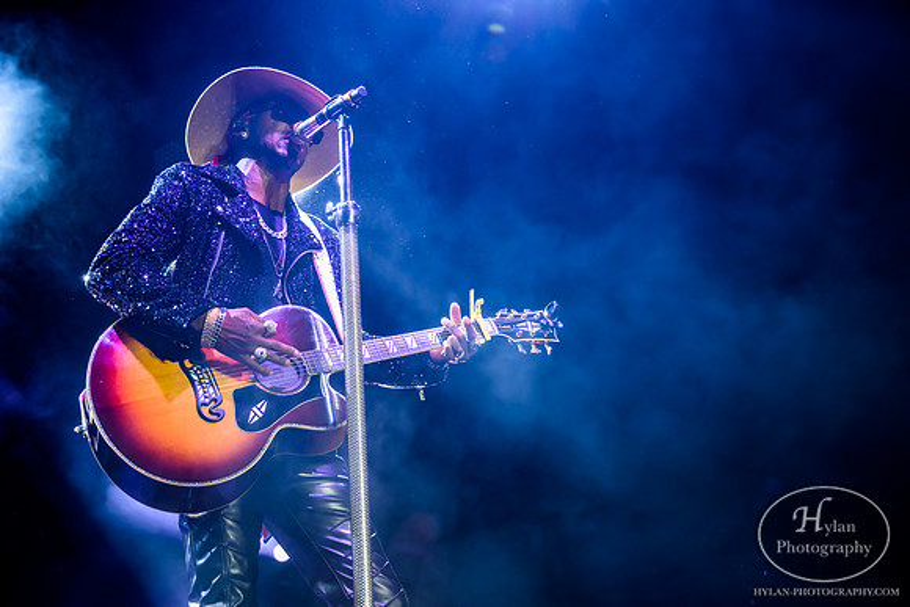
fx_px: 1315
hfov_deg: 38.2
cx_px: 455
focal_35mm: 52
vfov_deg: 26.0
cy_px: 304
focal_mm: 52
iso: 800
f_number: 5
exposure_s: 1/125
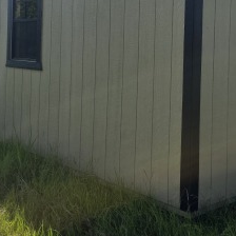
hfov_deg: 29.3
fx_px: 447
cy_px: 42
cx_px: 163
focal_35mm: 58
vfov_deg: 28.8
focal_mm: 6.3
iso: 80
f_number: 1.7
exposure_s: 1/7944
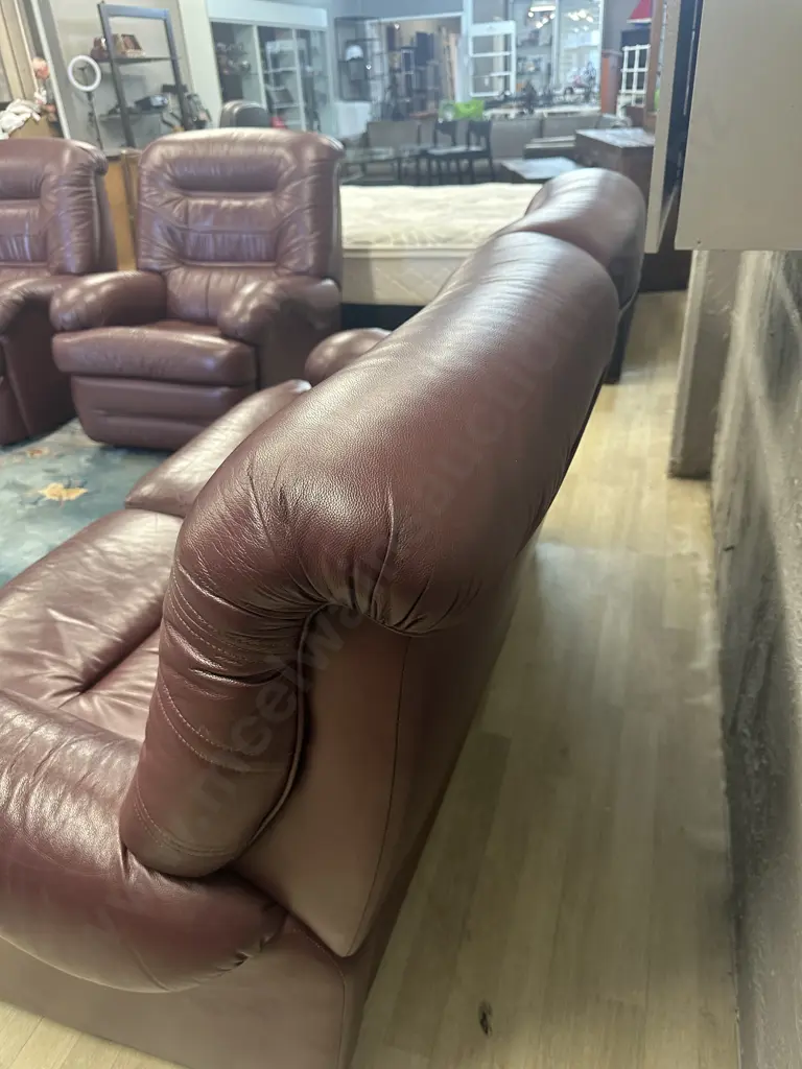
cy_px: 534
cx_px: 401
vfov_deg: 71.6
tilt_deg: -29.3
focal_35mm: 24
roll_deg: +4.6
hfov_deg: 56.8
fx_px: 741
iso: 250
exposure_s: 1/50
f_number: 1.78
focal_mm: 6.86
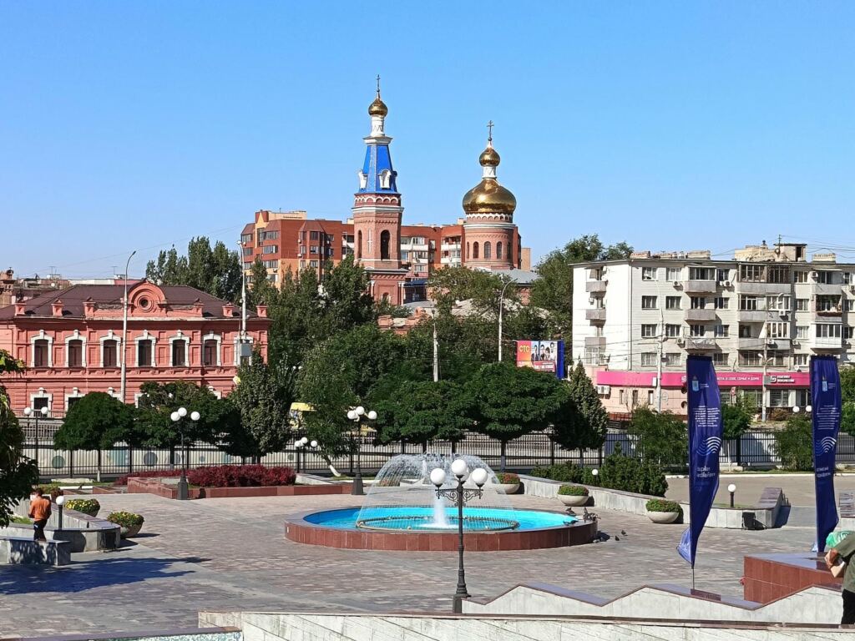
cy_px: 320
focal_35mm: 84
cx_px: 428
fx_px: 2075
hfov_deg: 23.3
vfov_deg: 17.6
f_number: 1.79
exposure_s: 1/678
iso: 50
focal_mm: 5.44
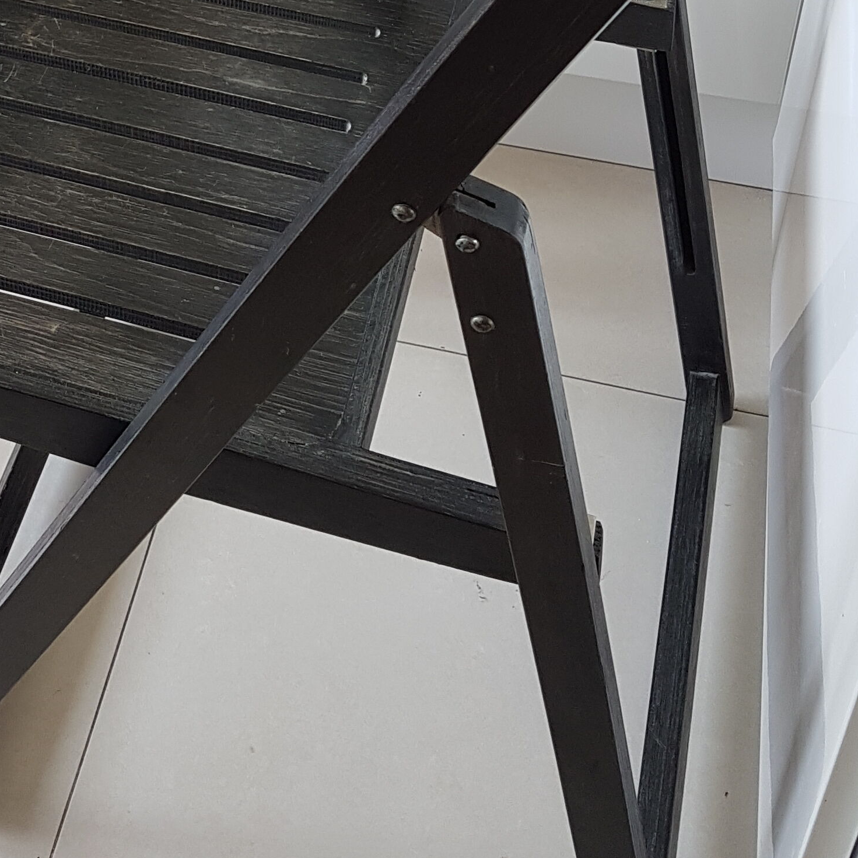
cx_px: 132
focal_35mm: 63
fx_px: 1767
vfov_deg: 25.5
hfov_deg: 26.6
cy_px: -63
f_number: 1.7
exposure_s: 1/50
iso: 64
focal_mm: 4.2
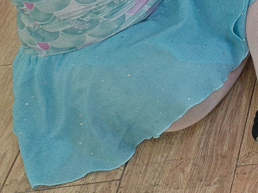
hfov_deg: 12.7
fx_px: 872
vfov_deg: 11.4
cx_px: 633
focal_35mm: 117
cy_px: -198
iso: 269
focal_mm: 4.71
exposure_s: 1/50
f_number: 1.79
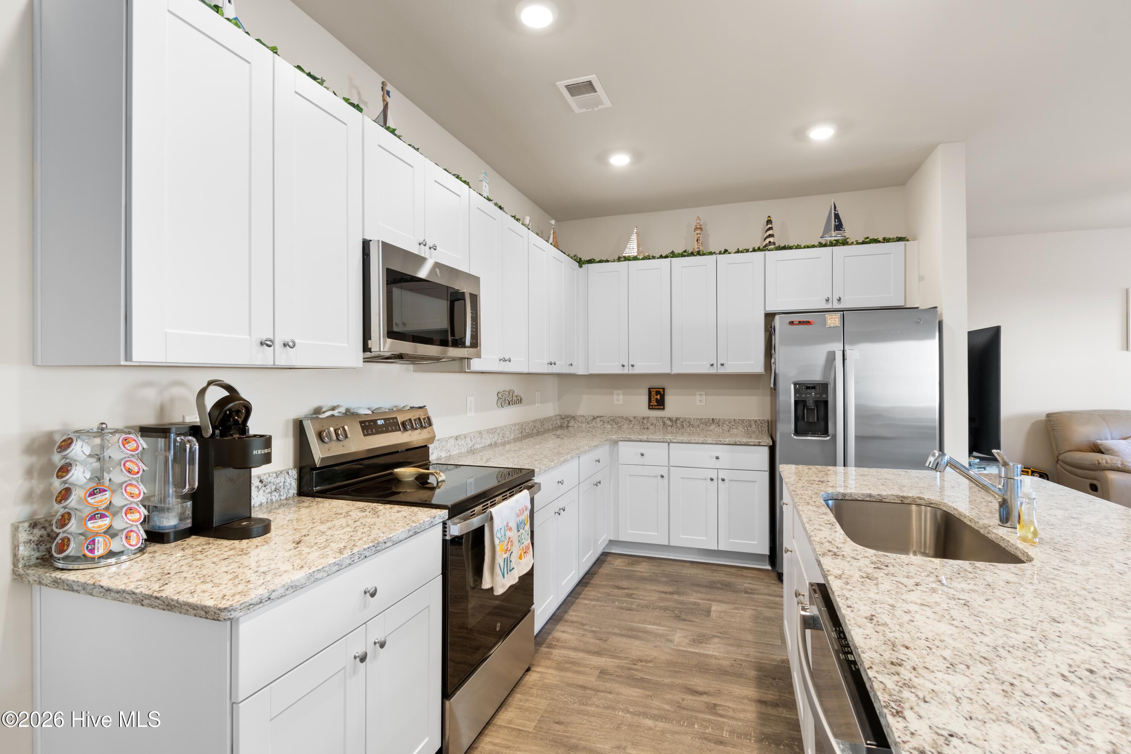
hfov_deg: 96.7
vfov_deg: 73.7
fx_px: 503
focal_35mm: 16
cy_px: 377
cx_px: 566
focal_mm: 11
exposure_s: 1/2
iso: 100
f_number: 8
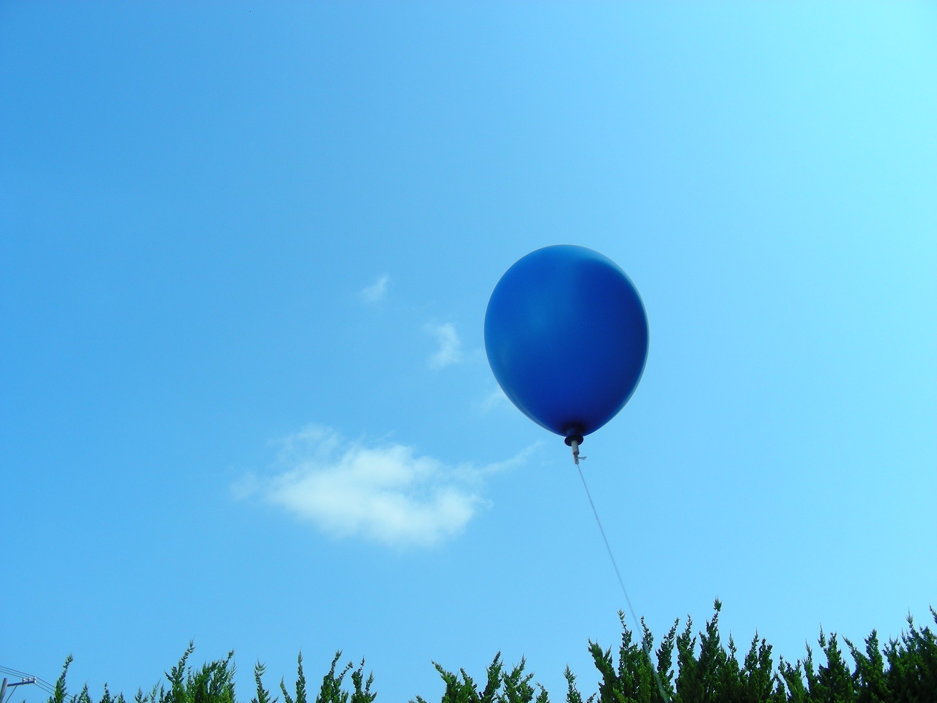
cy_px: 352
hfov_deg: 49.0
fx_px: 1029
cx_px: 468
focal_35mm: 38
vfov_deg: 37.7
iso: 50
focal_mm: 6.3
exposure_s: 1/480
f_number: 4
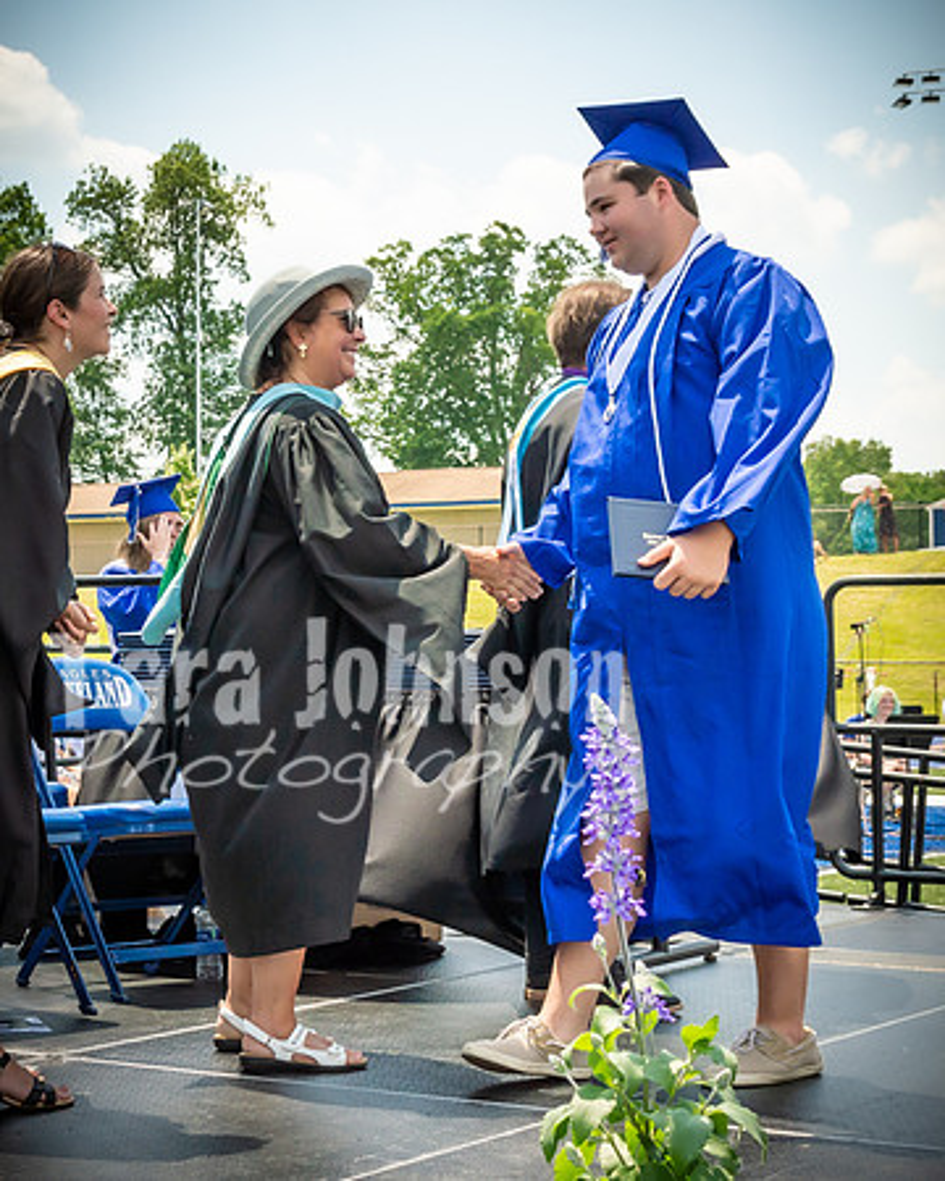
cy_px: 536
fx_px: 2714
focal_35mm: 78
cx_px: 305
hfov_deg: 19.7
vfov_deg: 24.5
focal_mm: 27
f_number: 7.1
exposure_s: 1/800
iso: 200
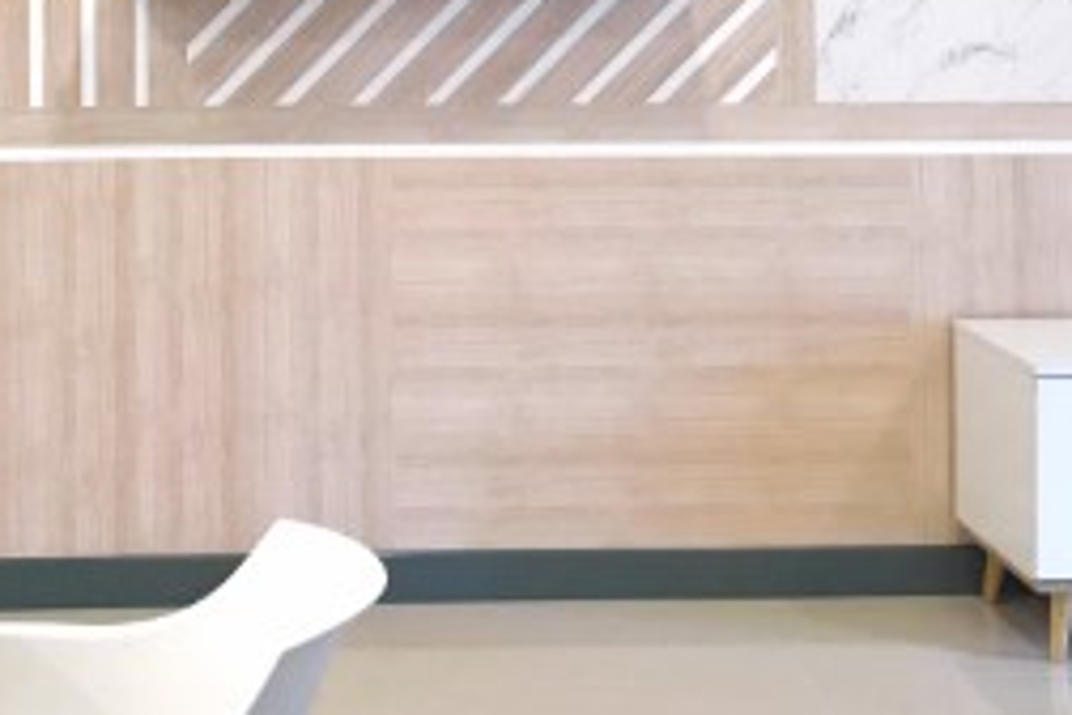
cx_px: 225
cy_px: 4
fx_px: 2203
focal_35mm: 74
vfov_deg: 18.0
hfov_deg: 26.9
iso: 32
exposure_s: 1/33
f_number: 1.8
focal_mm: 3.99
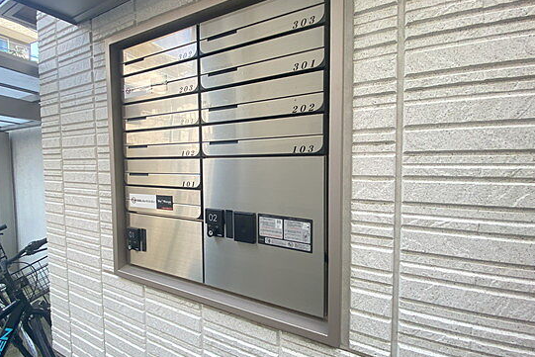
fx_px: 238
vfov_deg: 73.8
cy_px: 172
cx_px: 225
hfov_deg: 95.9
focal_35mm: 16
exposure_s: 1/122
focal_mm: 1.54
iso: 64
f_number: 2.4
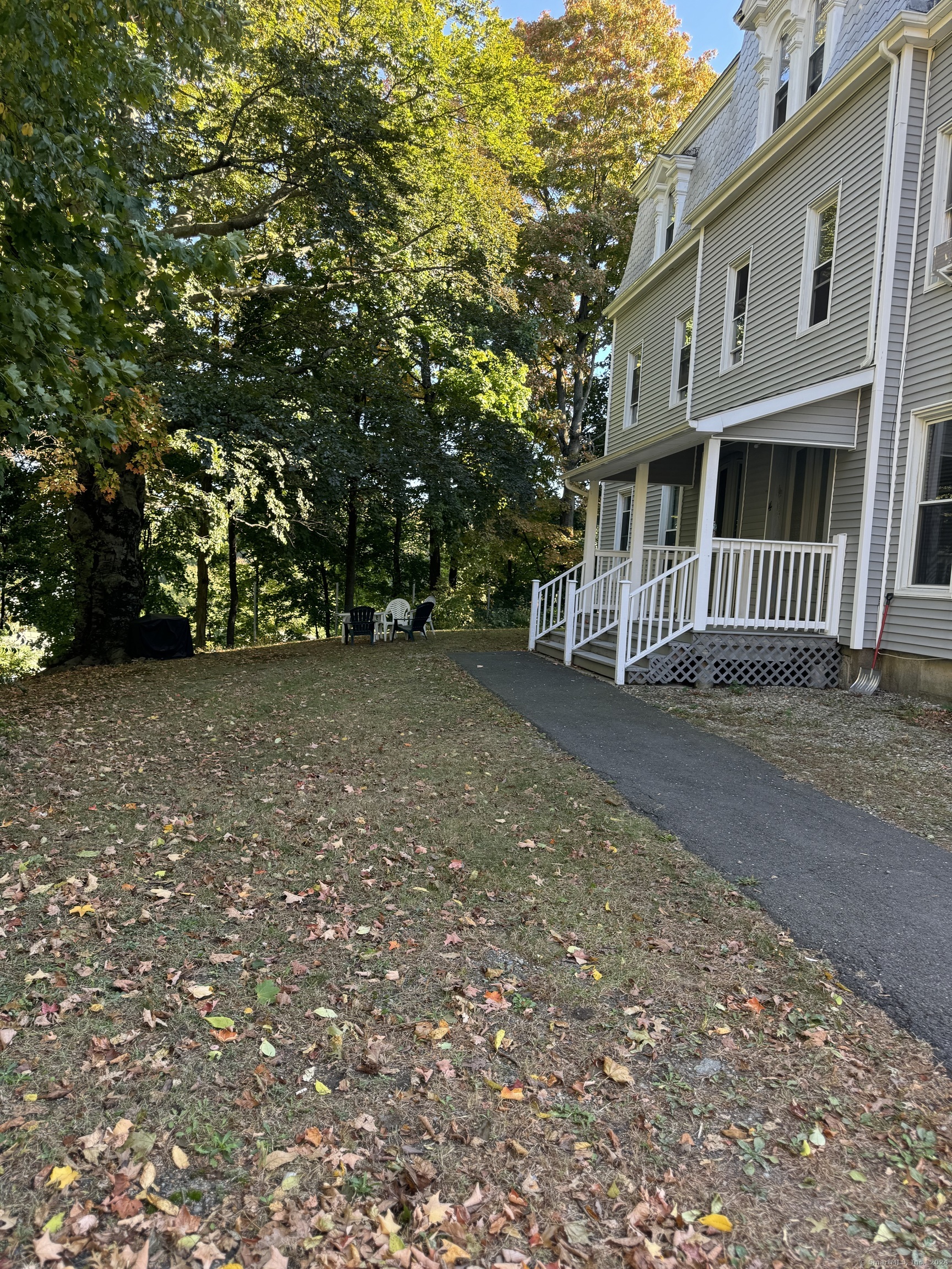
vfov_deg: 71.6
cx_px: 476
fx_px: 880
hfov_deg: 56.8
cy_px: 634
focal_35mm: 24
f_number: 1.78
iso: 64
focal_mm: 6.76
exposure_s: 1/177
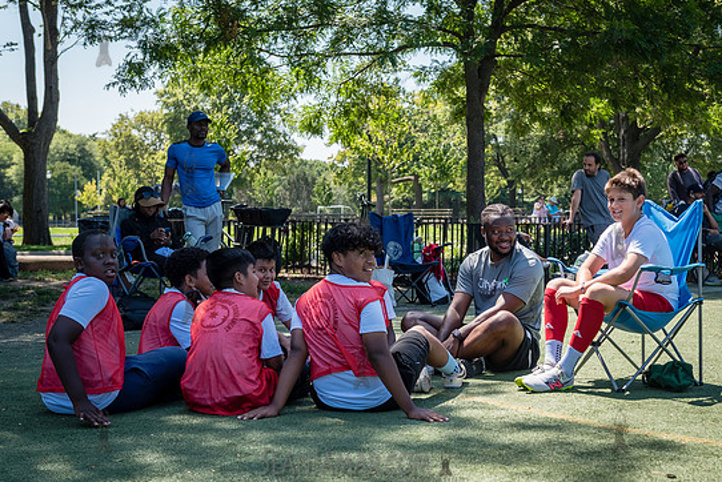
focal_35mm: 59
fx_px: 1184
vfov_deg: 23.0
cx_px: 450
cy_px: 286
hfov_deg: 33.8
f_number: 4
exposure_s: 1/640
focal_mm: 44
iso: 200
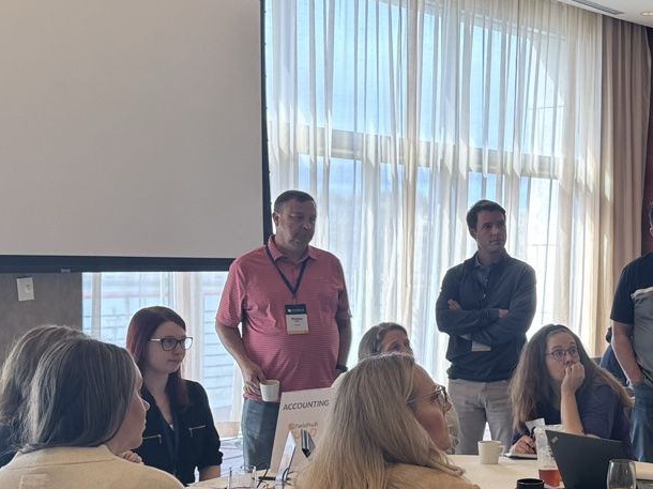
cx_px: 567
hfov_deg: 29.7
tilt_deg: -2.5
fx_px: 1188
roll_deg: -1.2
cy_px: 318
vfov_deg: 23.2
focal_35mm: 63
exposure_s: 1/120
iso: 64
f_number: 1.78
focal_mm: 6.76
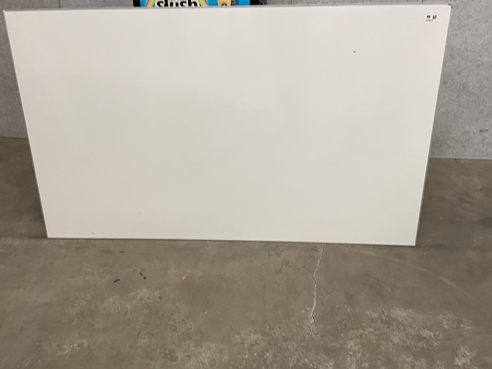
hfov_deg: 55.3
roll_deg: +1.0
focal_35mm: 33
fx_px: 469
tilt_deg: -30.8
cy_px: 172
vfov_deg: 42.9
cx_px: 231
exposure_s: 1/68
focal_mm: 3
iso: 64
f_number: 1.8
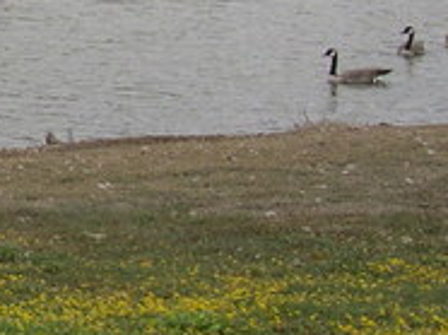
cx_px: -635
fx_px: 2404
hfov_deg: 9.5
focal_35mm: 186
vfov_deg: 7.9
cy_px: -67
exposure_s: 1/95.3
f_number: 7.6
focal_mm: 8
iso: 100
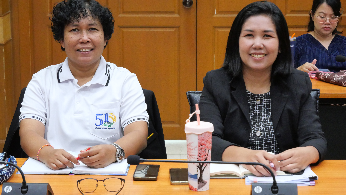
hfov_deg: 22.2
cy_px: 87
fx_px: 881
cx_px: 174
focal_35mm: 96
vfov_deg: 12.6
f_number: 5.6
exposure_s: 1/50
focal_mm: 44
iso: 3200
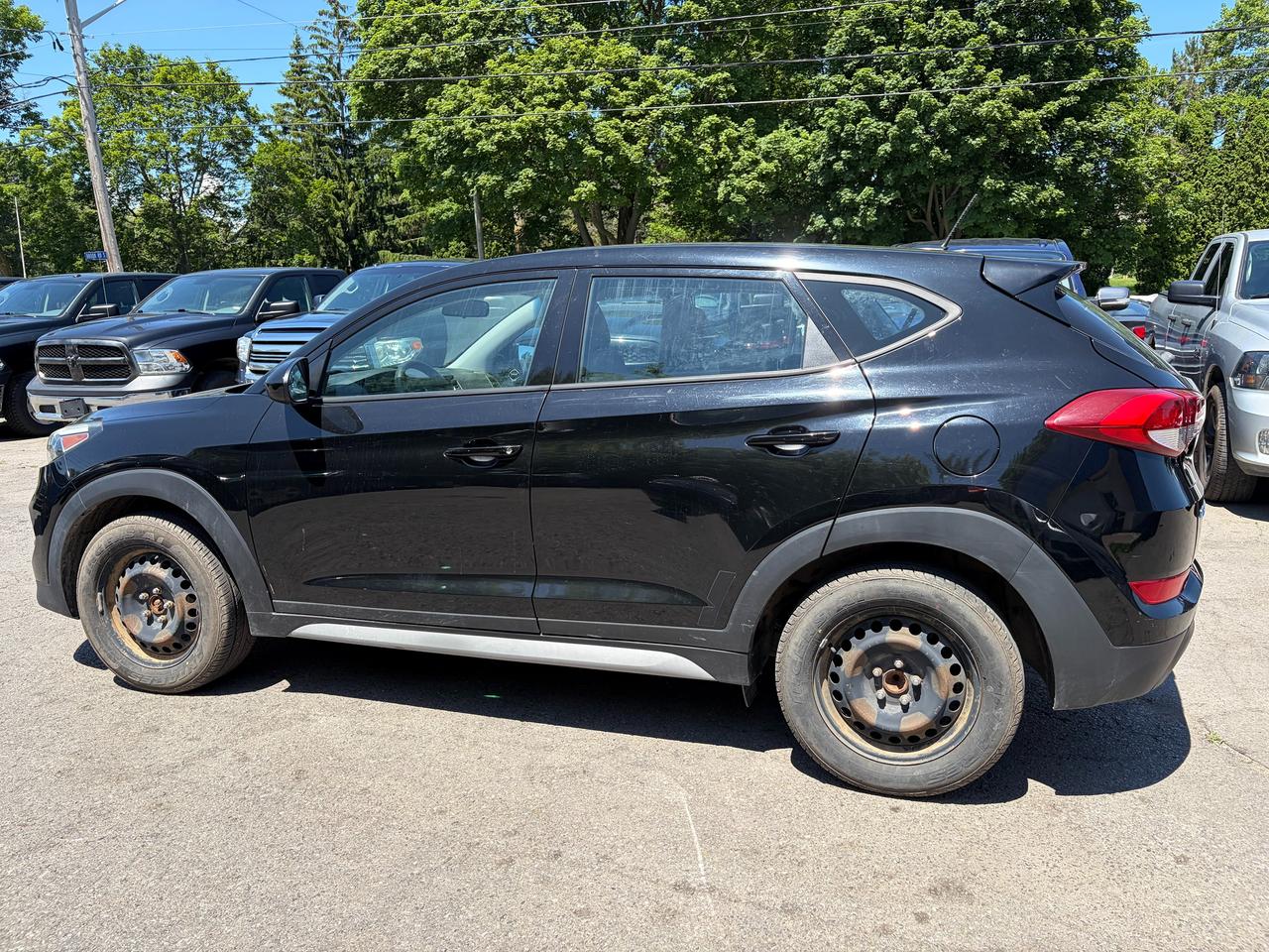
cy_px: 476
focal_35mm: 26
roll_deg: +0.6
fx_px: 953
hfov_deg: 67.3
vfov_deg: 53.1
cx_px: 634
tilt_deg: -9.9
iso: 50
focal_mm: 5.96
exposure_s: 1/1311
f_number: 1.6
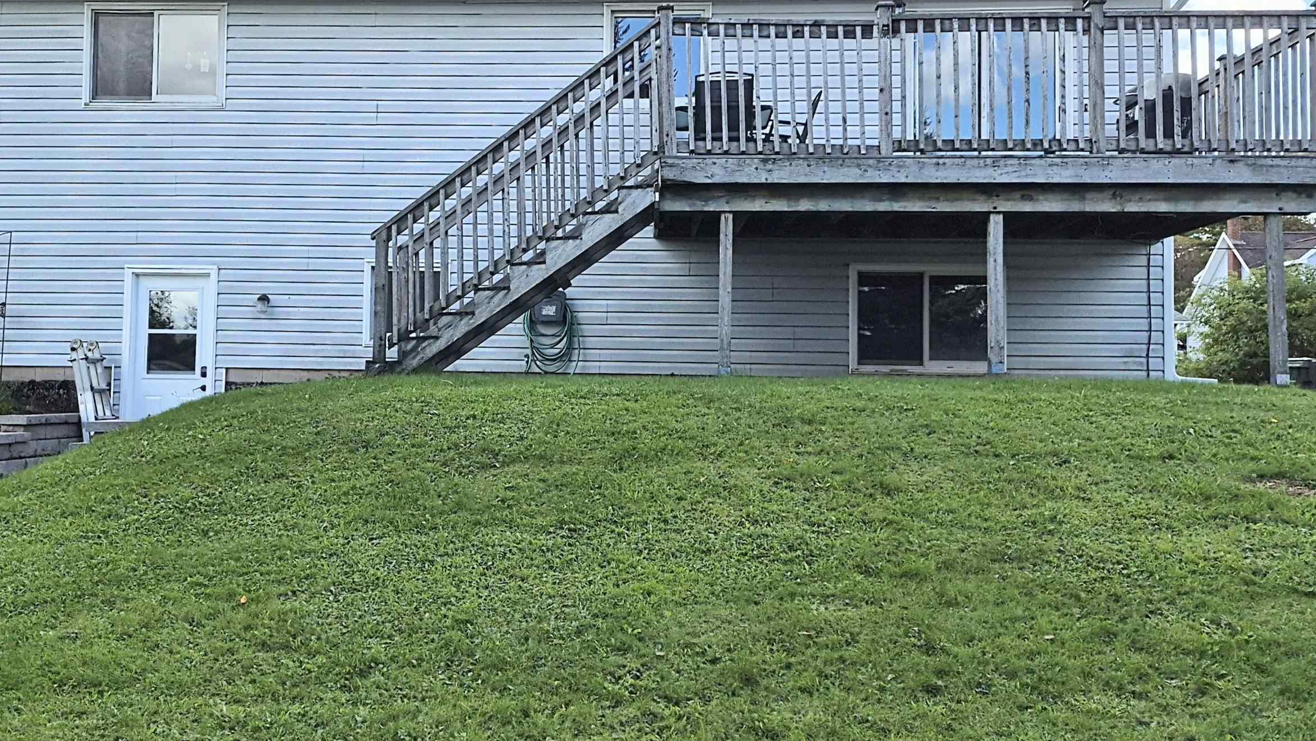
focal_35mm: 33
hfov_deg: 59.1
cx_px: 540
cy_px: 339
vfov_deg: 35.6
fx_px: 1152
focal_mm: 5.4
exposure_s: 1/5584
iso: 80
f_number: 1.8
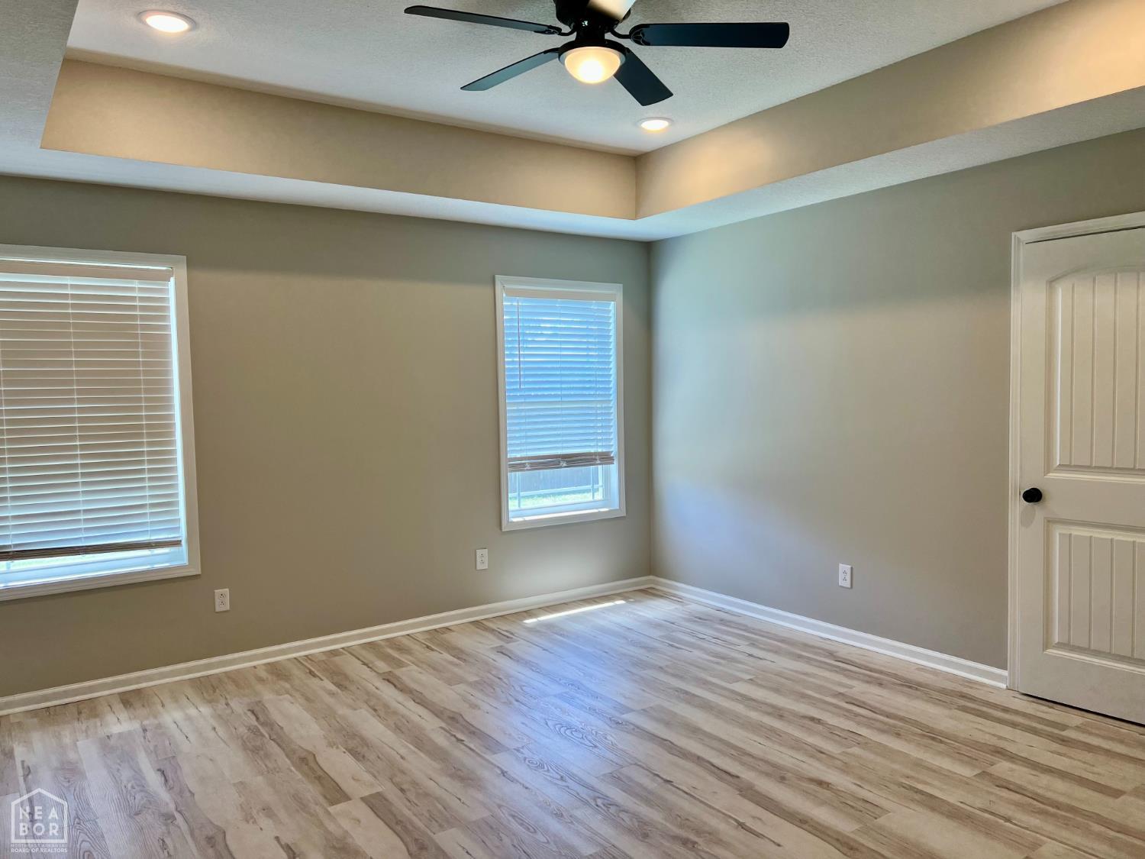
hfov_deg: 67.3
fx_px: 860
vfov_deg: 53.1
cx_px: 572
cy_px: 430
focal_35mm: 26
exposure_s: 1/158
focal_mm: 5.7
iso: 50
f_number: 1.5
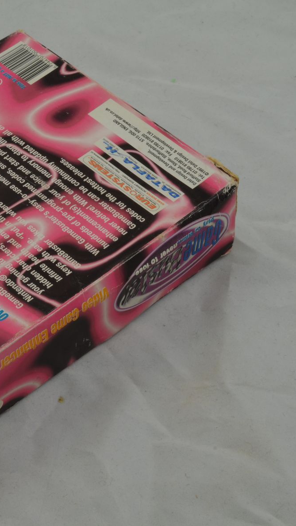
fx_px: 1325
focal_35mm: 95
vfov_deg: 22.5
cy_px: 263
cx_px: 20
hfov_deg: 12.6
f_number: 20
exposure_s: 1/2.5
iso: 100
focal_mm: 40
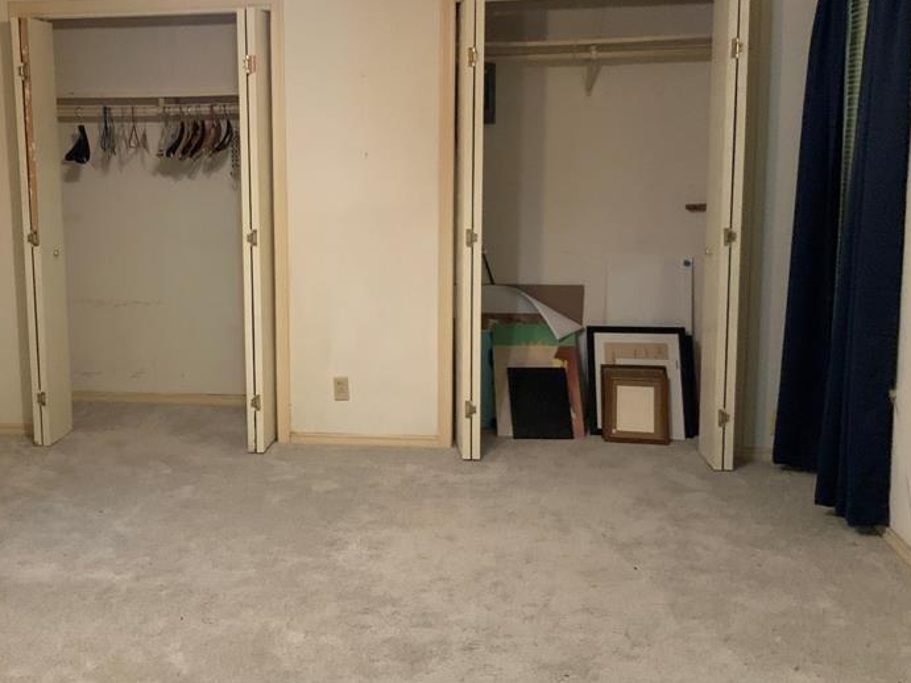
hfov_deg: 43.1
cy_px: 297
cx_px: 285
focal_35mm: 43
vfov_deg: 33.5
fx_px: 1131
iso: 250
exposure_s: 1/60
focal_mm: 3
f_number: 1.8
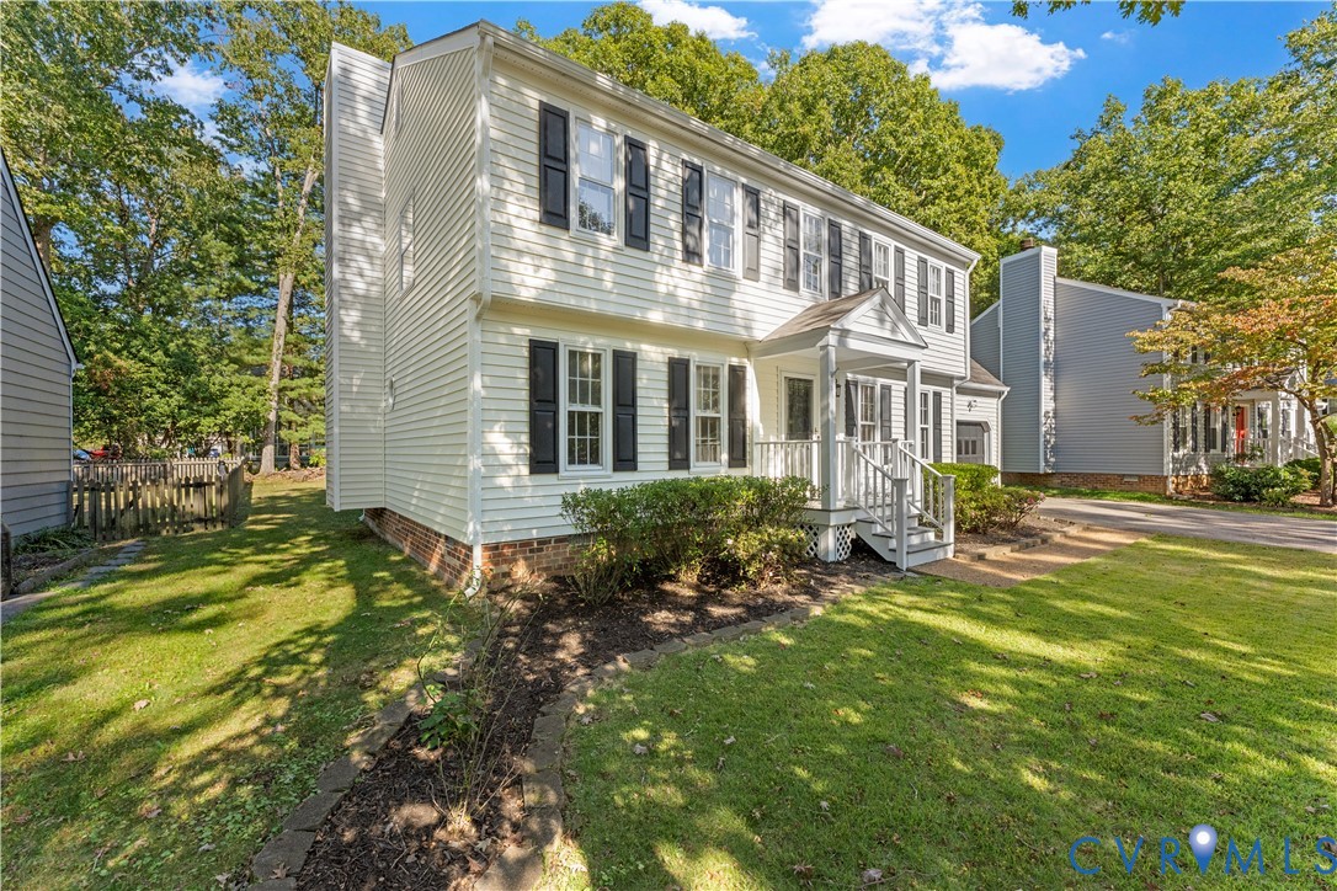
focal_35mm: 14
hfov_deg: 104.3
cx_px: 668
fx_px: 520
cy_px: 446
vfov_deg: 81.2
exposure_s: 1/400
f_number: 9
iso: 1600
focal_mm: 14
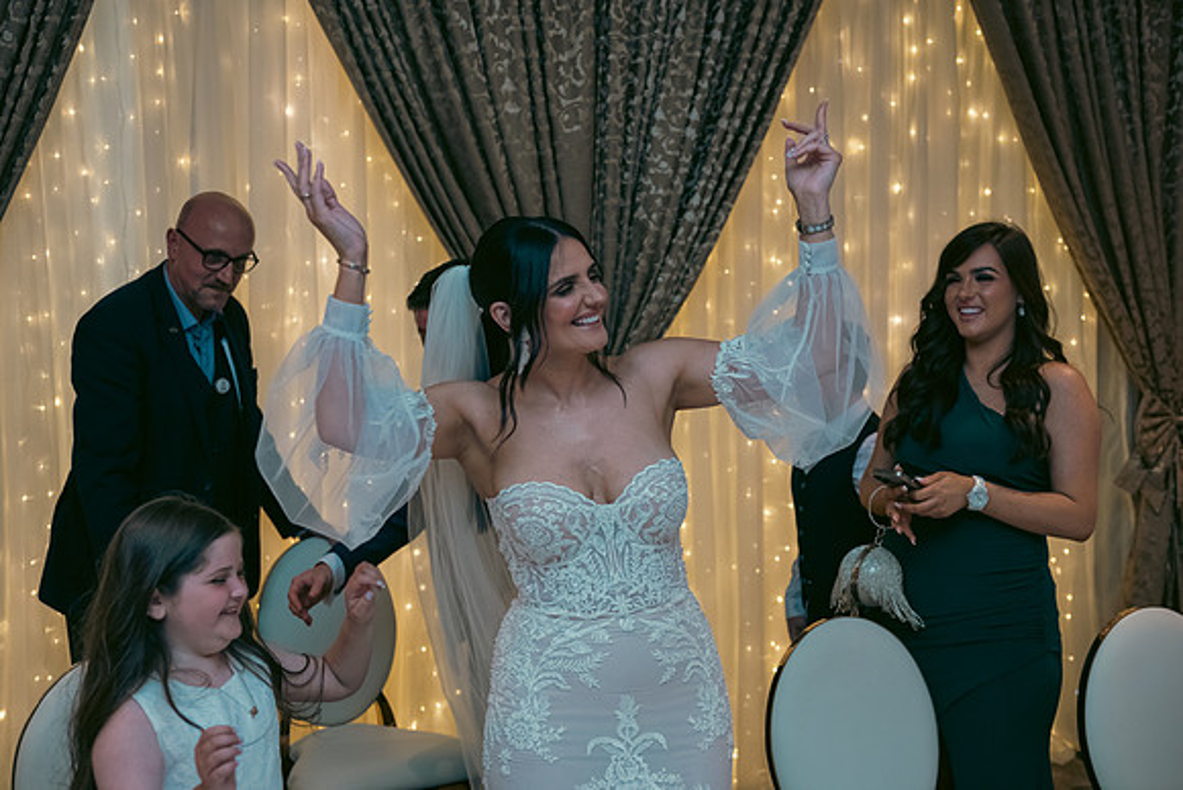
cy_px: 395
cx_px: 592
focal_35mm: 48
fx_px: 1578
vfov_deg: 28.1
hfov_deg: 41.1
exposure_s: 1/160
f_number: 3.5
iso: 800
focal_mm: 48
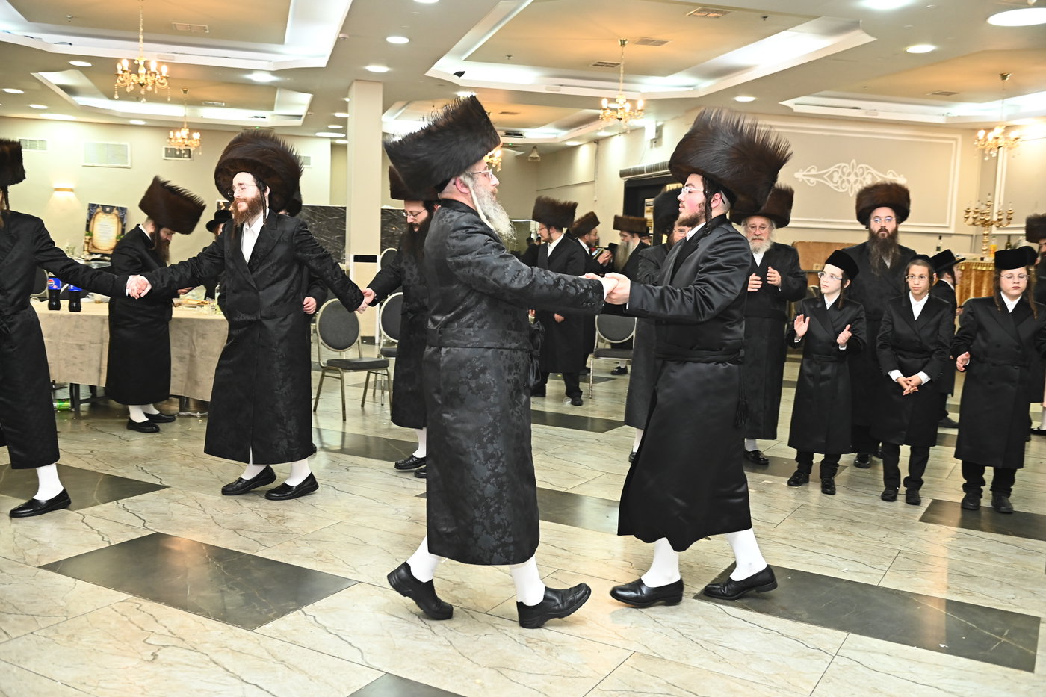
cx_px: 523
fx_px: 988
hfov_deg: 55.8
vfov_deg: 38.9
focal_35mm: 34
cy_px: 348
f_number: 4
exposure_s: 1/200
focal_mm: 34
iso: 2000
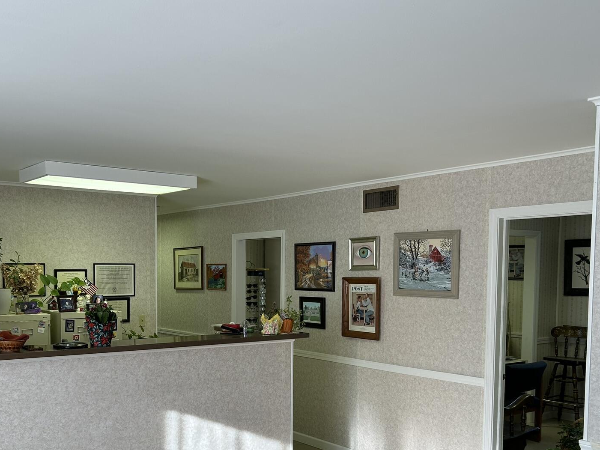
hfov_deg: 48.5
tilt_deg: -3.4
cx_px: 221
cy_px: 308
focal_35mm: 38
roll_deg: +0.1
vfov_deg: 37.2
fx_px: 659
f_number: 1.5
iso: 40
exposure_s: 1/136
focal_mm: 5.7
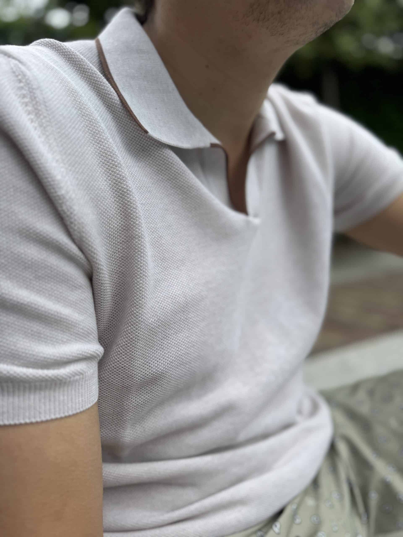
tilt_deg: -6.8
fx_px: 373
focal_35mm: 24
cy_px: 268
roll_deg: +3.2
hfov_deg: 56.8
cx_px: 202
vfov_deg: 71.6
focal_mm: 6.76
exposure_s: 1/1818
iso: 80
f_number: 1.78
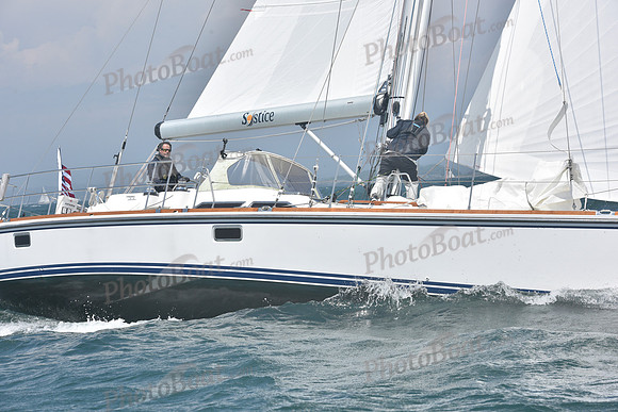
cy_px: 206
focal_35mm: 105
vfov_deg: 13.0
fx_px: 1803
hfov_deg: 19.5
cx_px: 309
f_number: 10
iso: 320
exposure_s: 1/1000
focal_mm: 105
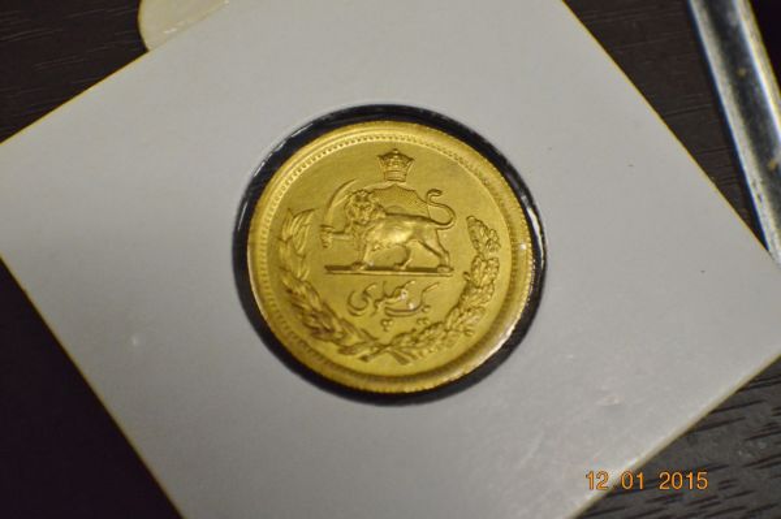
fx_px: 1788
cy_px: 260
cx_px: 390
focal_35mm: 82
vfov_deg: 16.5
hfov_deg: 24.6
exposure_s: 1/250
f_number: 5.6
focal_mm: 55
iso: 3200
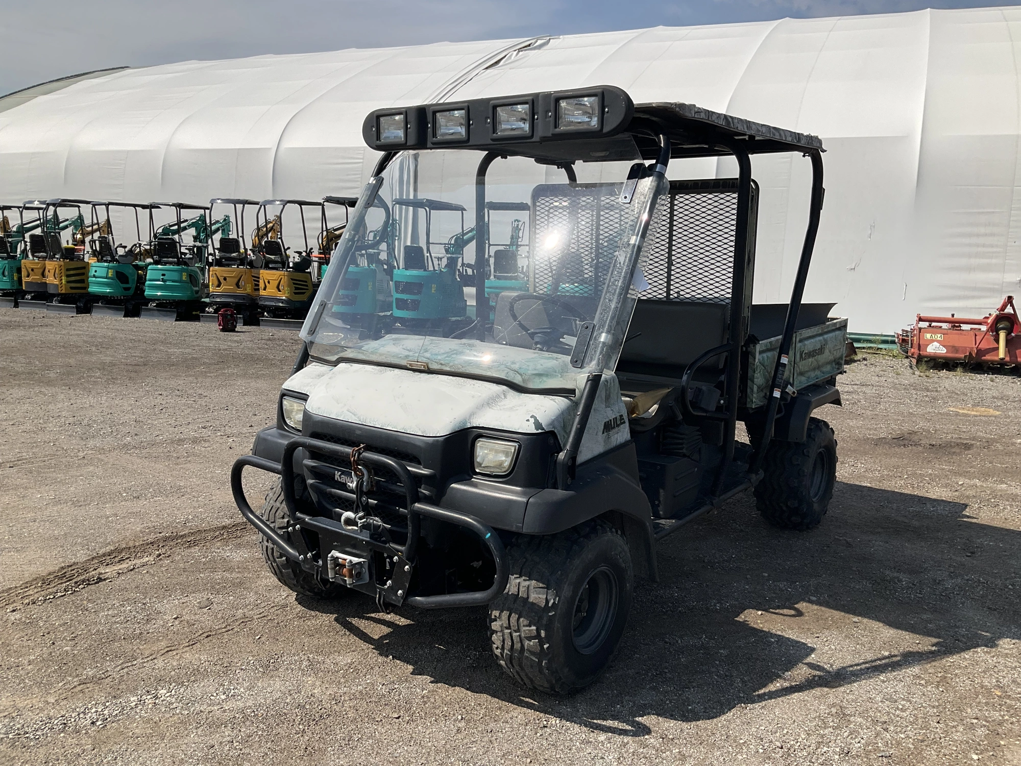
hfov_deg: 61.7
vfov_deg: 48.2
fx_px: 855
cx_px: 510
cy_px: 383
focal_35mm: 29
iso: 25
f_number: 1.8
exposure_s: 1/2959
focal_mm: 3
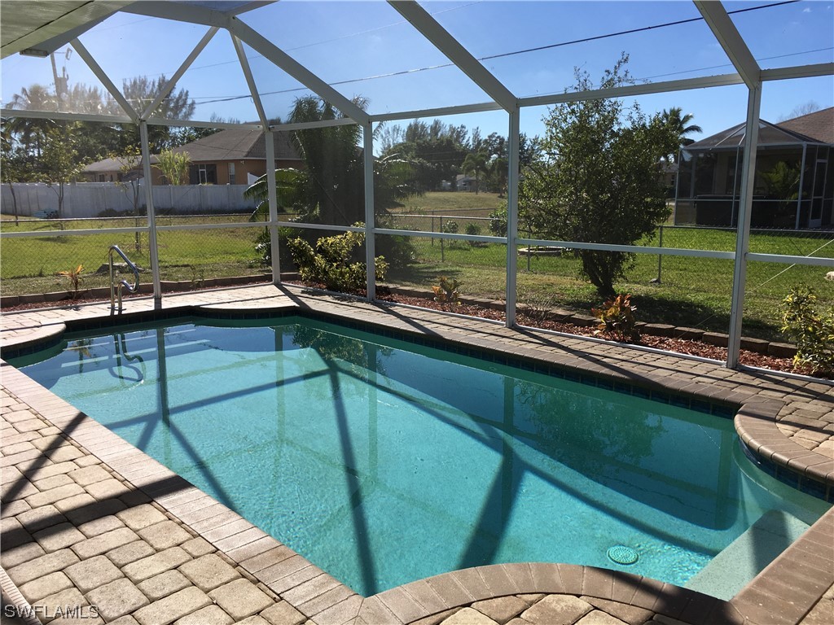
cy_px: 312
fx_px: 699
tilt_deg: -10.8
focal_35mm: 29
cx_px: 417
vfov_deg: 48.2
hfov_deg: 61.7
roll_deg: +0.7
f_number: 2.2
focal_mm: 4.15
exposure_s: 1/1282
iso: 25
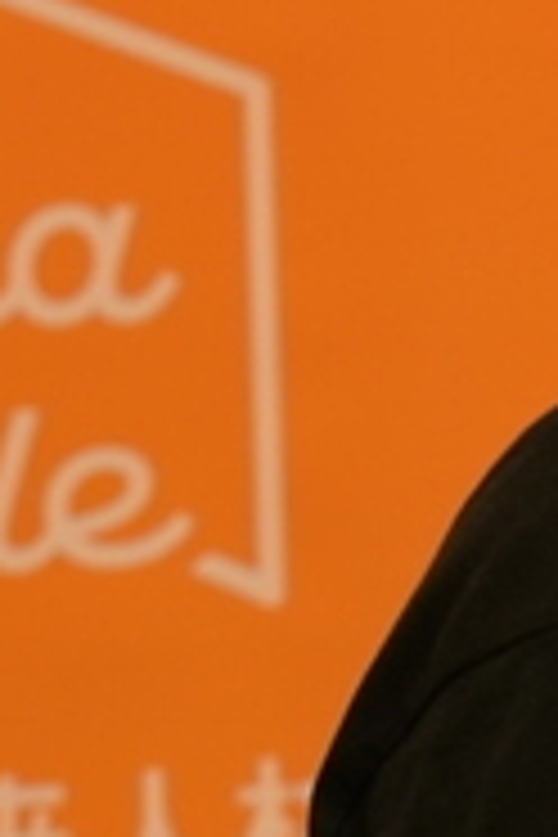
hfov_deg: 3.8
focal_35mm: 348
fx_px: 8090
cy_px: 32
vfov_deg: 5.9
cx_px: 1656
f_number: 4
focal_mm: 54
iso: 1250
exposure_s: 1/160
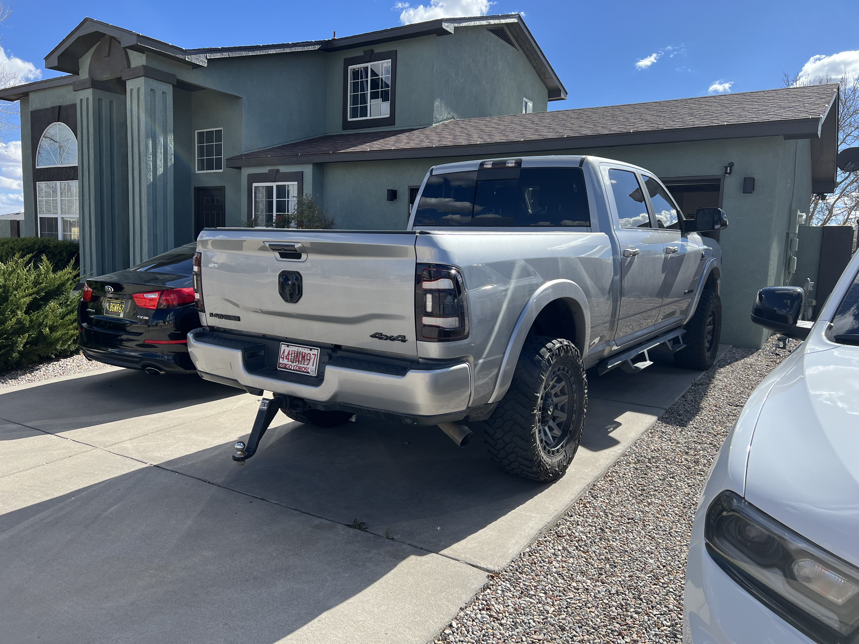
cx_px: 430
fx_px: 645
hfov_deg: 67.3
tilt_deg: -6.3
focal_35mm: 26
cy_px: 322
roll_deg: -2.3
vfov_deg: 53.1
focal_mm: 5.7
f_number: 1.5
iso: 50
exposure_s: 1/2353
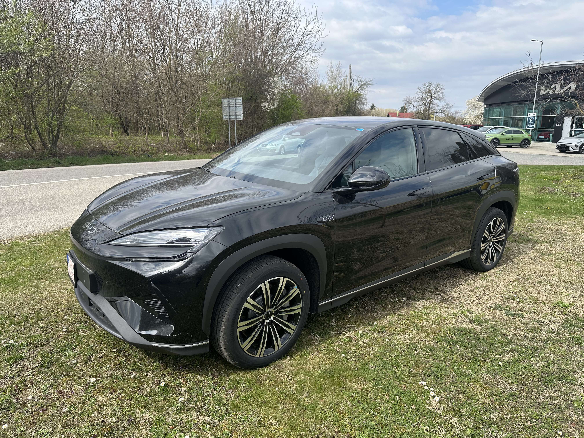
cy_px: 219
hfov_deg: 71.6
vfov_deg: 56.8
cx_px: 292
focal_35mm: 24
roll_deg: -0.5
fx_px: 405
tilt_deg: -11.6
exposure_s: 1/2353
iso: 80
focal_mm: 6.86
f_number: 1.78
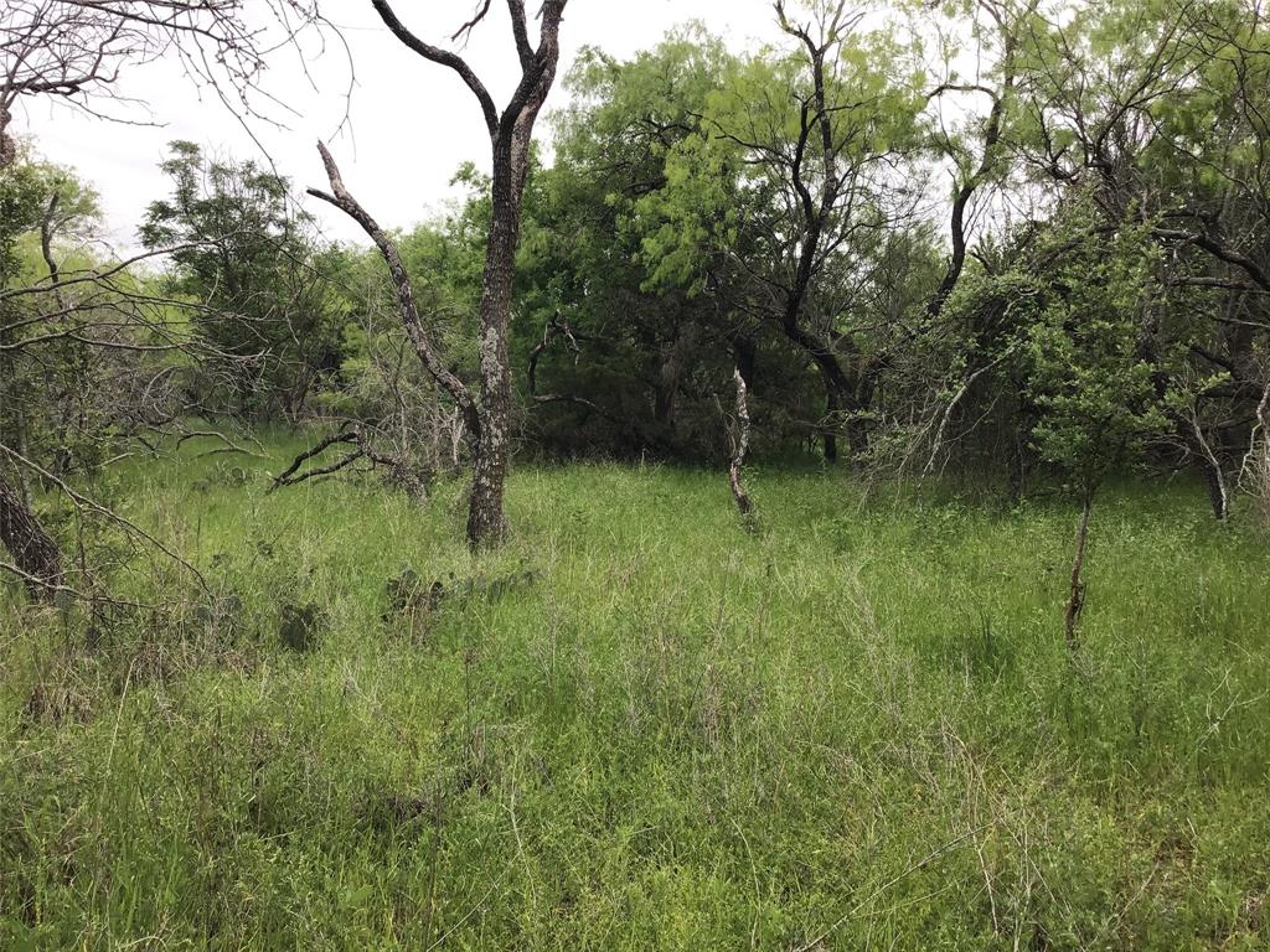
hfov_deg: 58.4
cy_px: 476
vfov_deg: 45.4
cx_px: 635
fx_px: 1137
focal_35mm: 31
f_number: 2.4
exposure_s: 1/197
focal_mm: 3.3
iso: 25
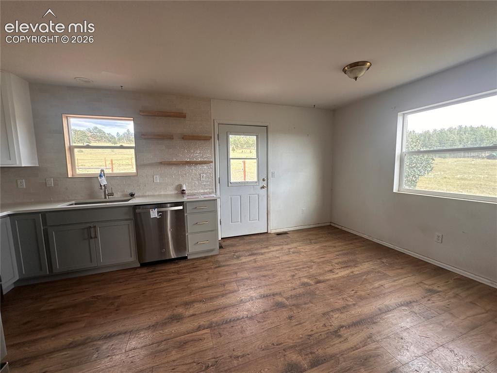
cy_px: 186
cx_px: 248
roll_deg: +1.2
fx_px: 201
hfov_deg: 102.1
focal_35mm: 14
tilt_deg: -6.5
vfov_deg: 85.6
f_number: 2.2
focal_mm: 2.22
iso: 100
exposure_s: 1/99
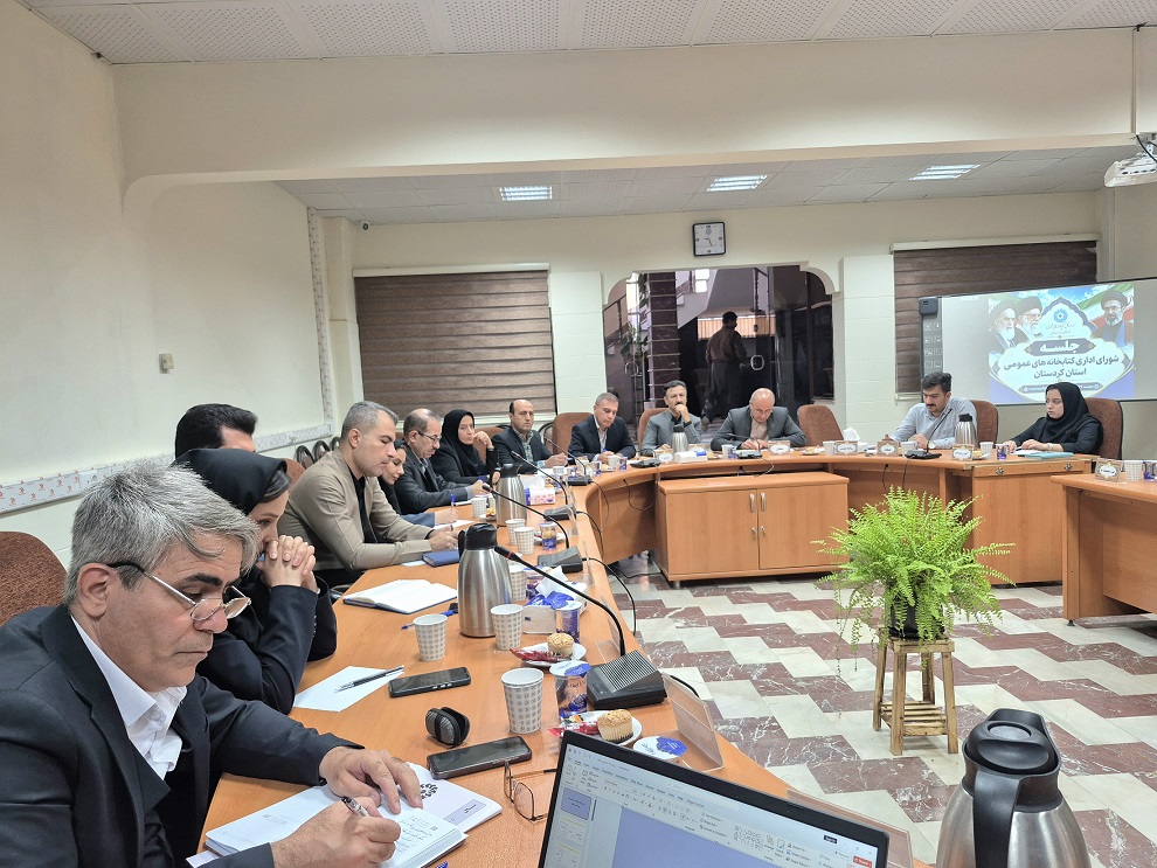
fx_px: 769
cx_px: 578
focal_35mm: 23
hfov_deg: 73.9
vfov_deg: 58.9
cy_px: 434
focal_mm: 5.4
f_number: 1.8
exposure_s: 1/100
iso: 160
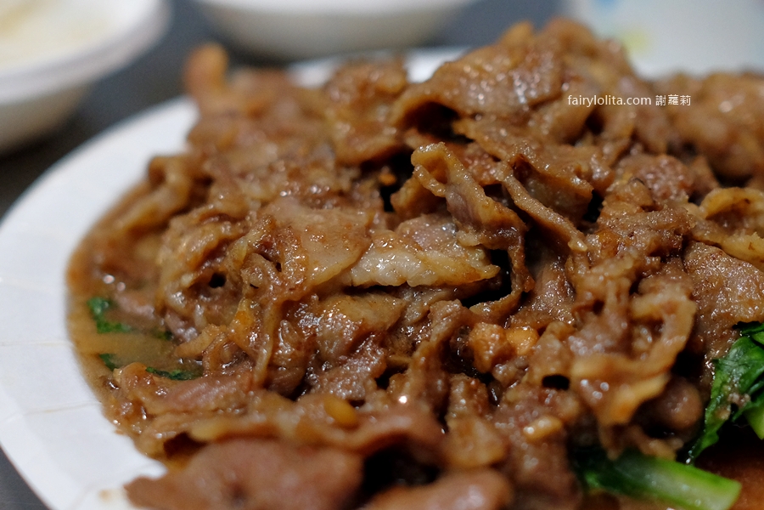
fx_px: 743
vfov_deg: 37.9
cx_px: 382
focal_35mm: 35
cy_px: 255
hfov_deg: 54.4
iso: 1250
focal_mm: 23
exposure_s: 1/350
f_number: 2
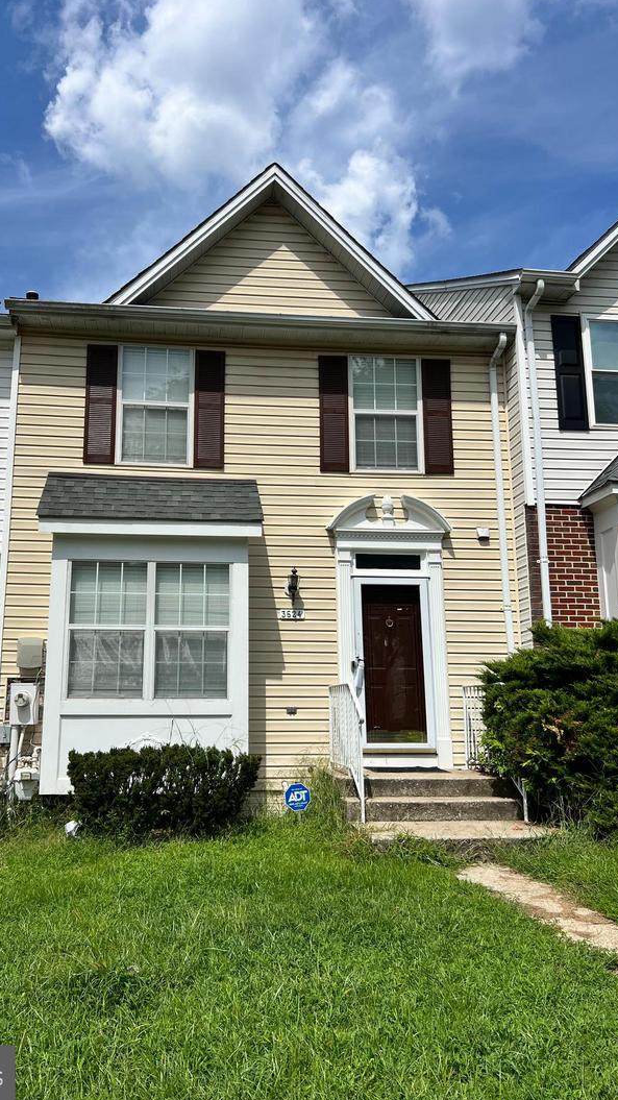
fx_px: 845
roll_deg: -0.7
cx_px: 254
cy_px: 542
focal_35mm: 29
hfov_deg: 40.0
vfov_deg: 66.1
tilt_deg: +12.8
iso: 50
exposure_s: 1/7463
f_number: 1.5
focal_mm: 5.7
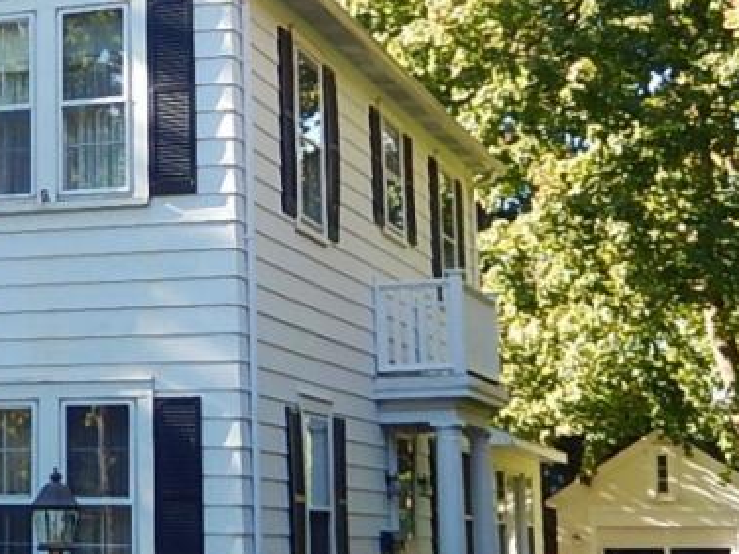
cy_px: 175
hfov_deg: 19.2
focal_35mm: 98
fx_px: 2092
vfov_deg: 15.1
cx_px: -88
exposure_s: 1/125
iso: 125
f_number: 4
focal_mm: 6.5
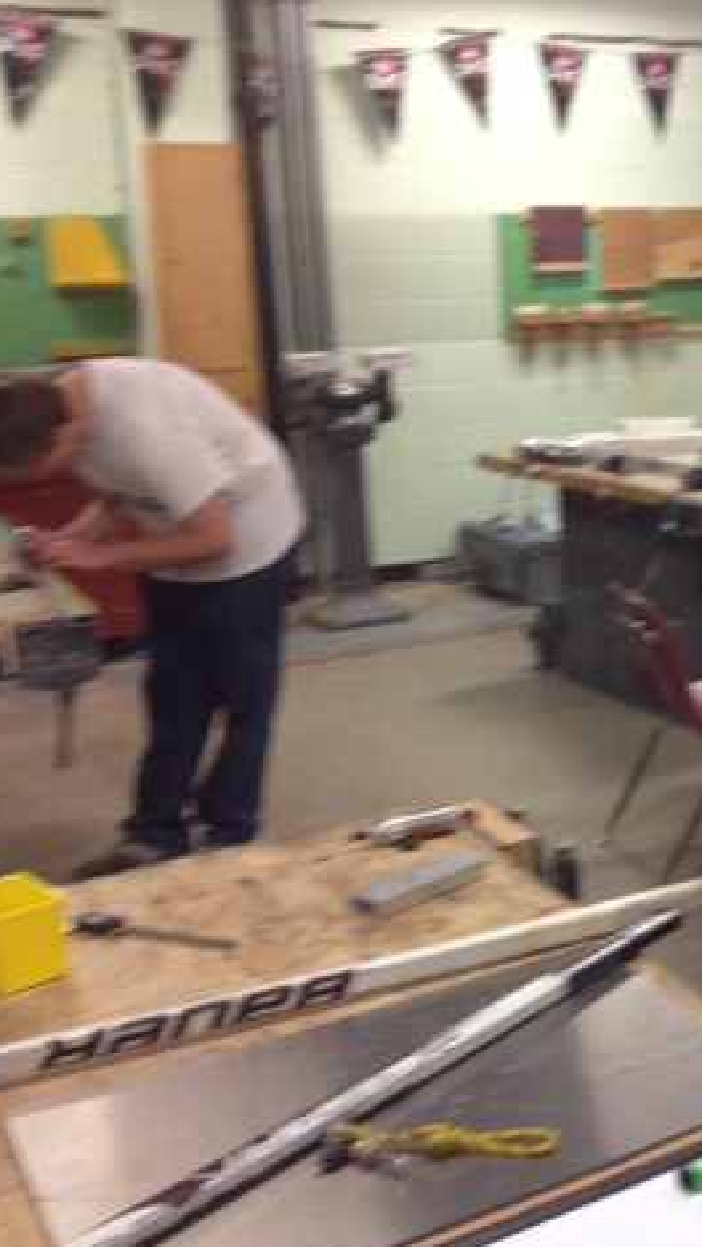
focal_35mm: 52
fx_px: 1720
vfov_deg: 39.9
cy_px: 627
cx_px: 753
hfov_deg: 21.9
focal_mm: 4.28
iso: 100
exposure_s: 1/20
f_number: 2.4
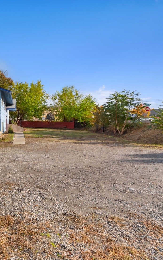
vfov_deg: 72.6
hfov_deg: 45.0
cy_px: 130
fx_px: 178
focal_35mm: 25
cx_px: 18
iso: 100
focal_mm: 16
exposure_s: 1/2000
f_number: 7.1
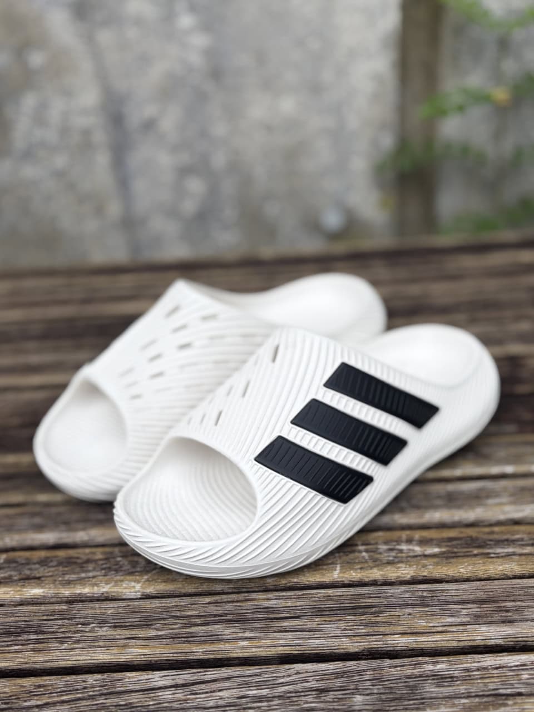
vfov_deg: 67.3
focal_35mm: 26
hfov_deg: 53.1
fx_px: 535
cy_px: 356
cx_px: 267
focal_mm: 6
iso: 50
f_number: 1.6
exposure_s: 1/1420
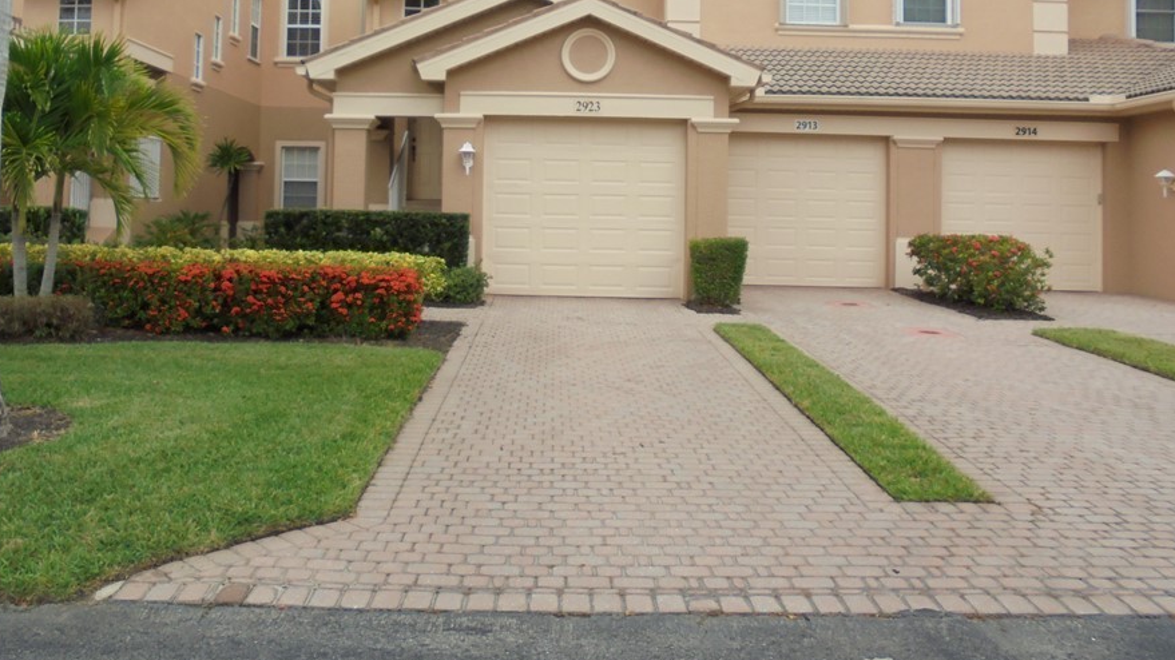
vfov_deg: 34.9
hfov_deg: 59.4
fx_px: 1028
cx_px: 536
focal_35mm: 33
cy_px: 167
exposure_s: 1/640
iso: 100
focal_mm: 4.6
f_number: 3.5
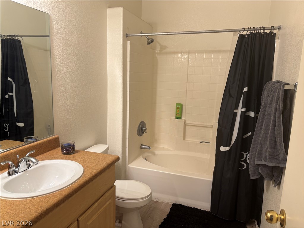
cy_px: 114
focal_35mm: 26
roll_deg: -1.5
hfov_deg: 67.3
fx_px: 228
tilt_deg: -10.0
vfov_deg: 53.1
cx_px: 152
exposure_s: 1/60
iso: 80
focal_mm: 5.96
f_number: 1.6
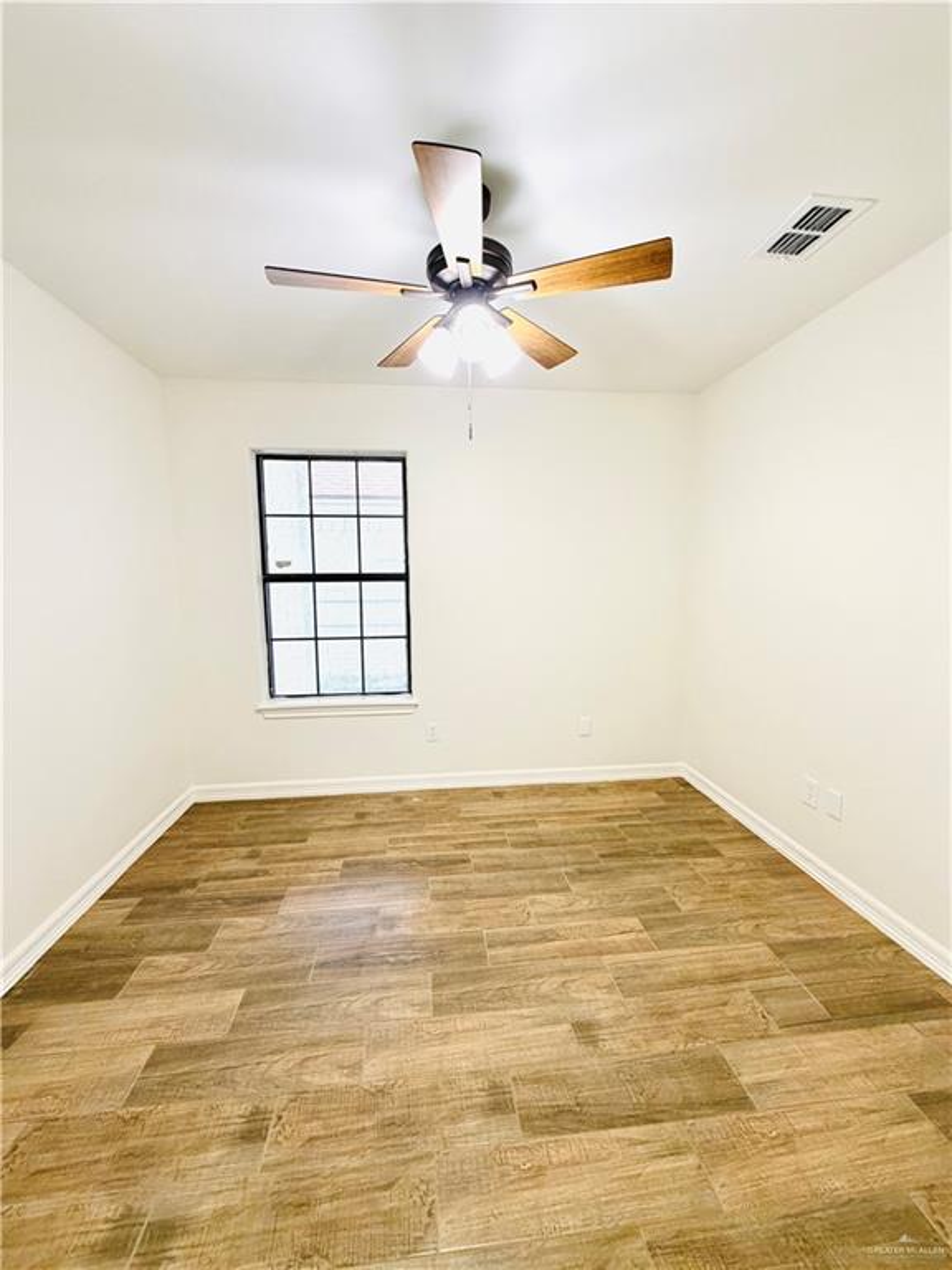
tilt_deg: -6.9
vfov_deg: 102.1
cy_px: 635
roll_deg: +0.4
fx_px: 513
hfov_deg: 85.7
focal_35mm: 14
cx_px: 476
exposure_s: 1/121
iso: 250
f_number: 2.2
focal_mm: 2.22
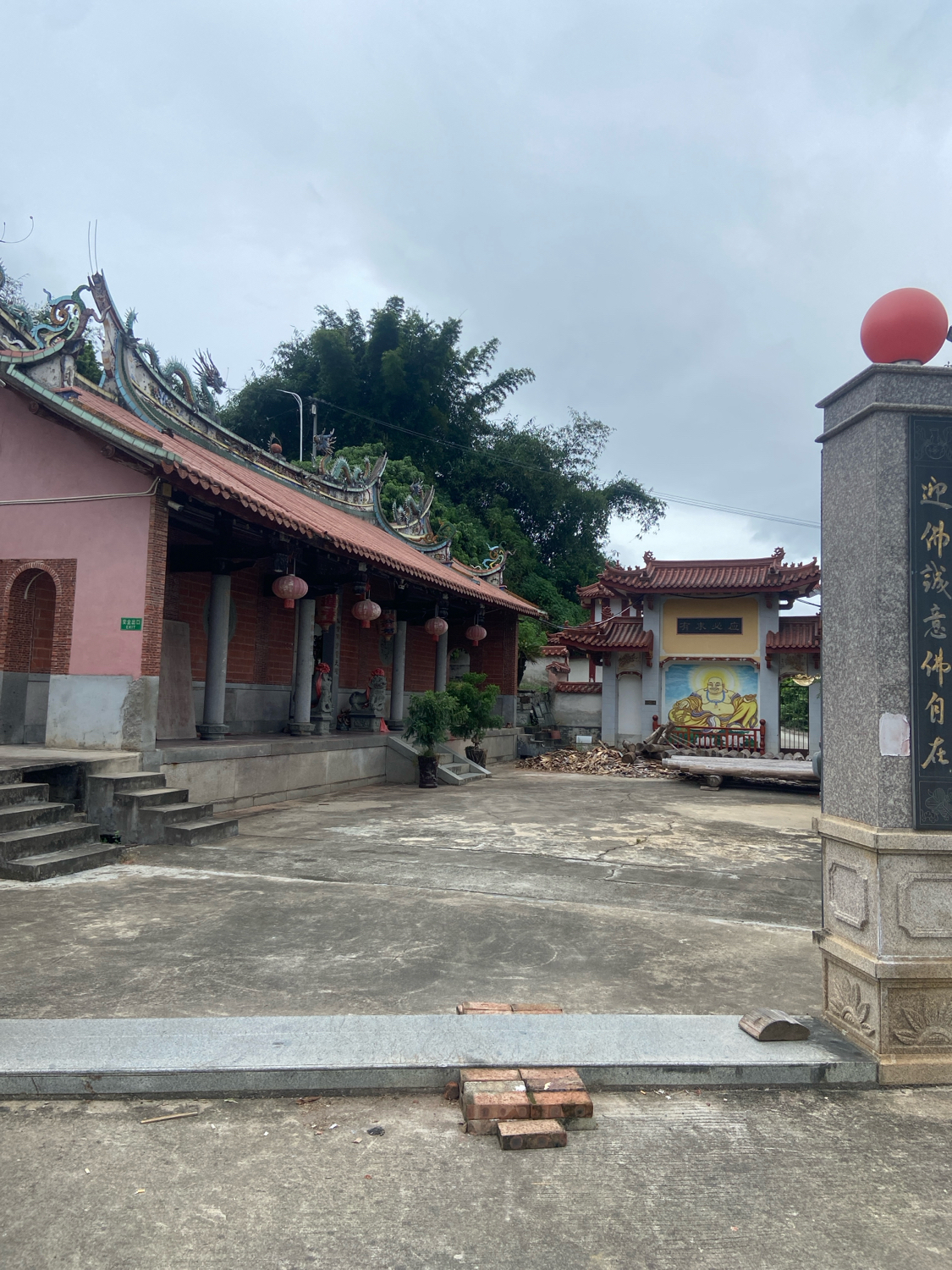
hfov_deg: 53.1
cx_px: 476
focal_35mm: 26
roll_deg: -1.5
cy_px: 635
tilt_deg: +5.3
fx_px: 953
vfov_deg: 67.3
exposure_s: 1/2028
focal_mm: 4.25
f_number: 1.8
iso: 32
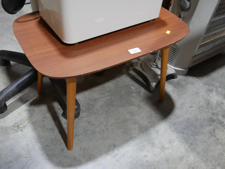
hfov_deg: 56.8
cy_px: 84
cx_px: 112
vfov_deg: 44.2
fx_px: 208
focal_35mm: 32
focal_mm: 16
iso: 320
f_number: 3.6
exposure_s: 1/60
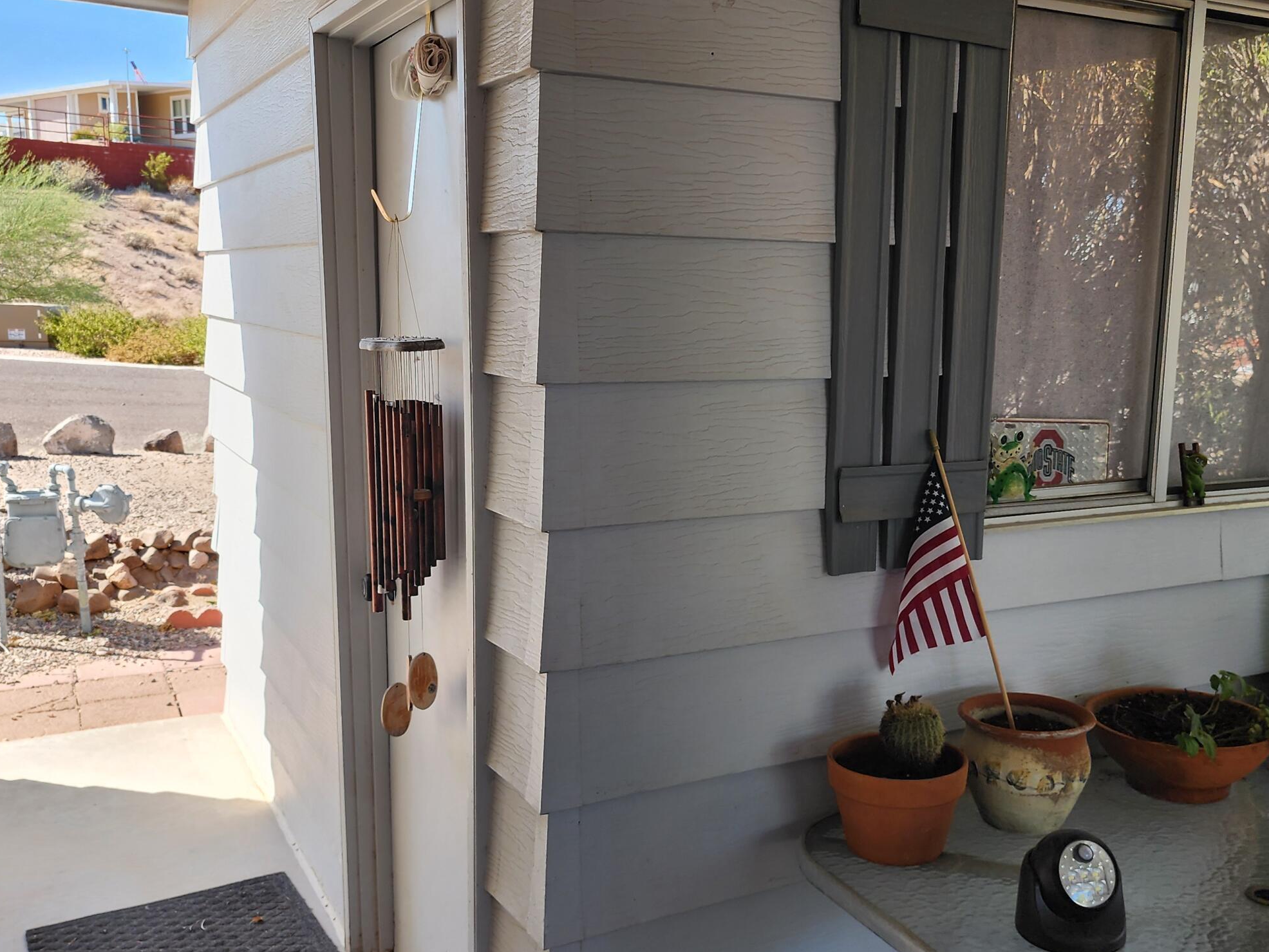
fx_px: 1283
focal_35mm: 35
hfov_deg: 52.4
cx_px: 742
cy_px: 487
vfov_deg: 40.7
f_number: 1.8
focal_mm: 6.4
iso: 20
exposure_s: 1/180
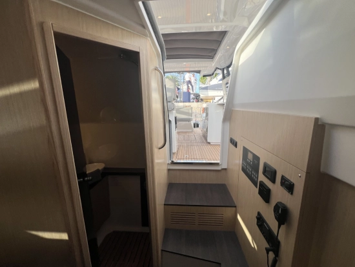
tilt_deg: -6.2
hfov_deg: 106.2
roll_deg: +0.8
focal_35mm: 13
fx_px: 133
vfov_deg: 90.0
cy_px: 134
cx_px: 178
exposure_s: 1/188
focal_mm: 1.57
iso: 32
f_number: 1.8
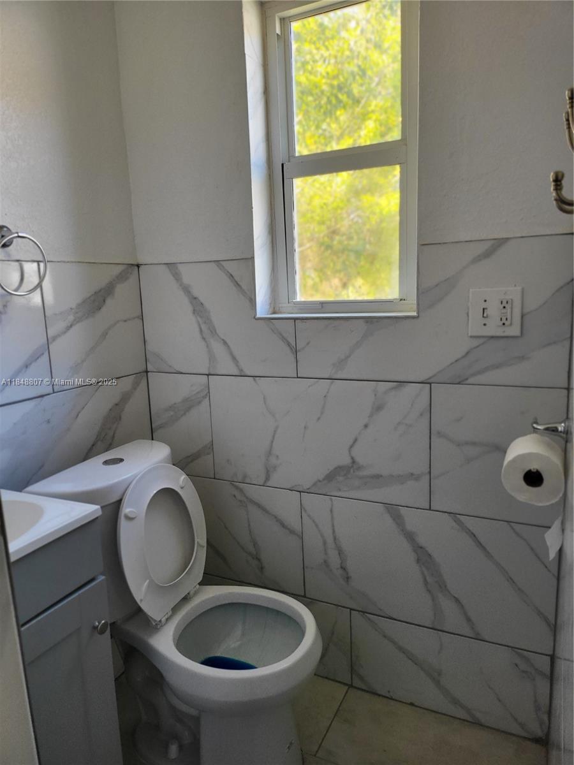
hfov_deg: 56.8
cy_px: 382
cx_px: 287
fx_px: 531
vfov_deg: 71.6
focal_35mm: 24
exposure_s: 1/120
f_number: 1.8
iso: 160
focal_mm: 5
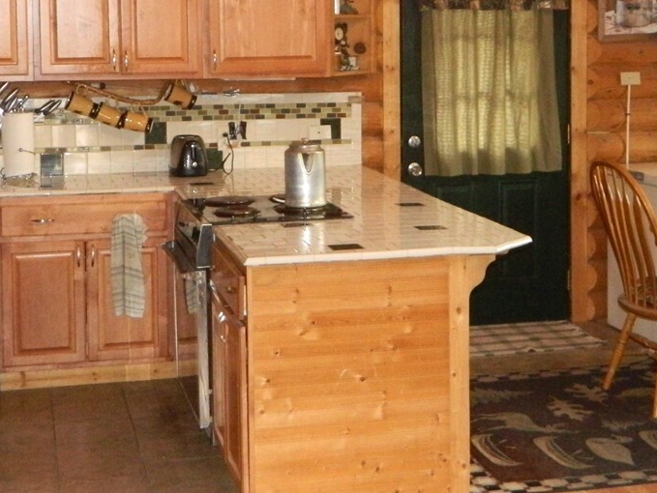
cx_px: 423
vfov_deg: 20.0
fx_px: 1386
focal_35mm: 73
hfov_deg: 26.6
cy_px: 99
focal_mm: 5.6
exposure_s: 1/30
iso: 400
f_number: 3.2
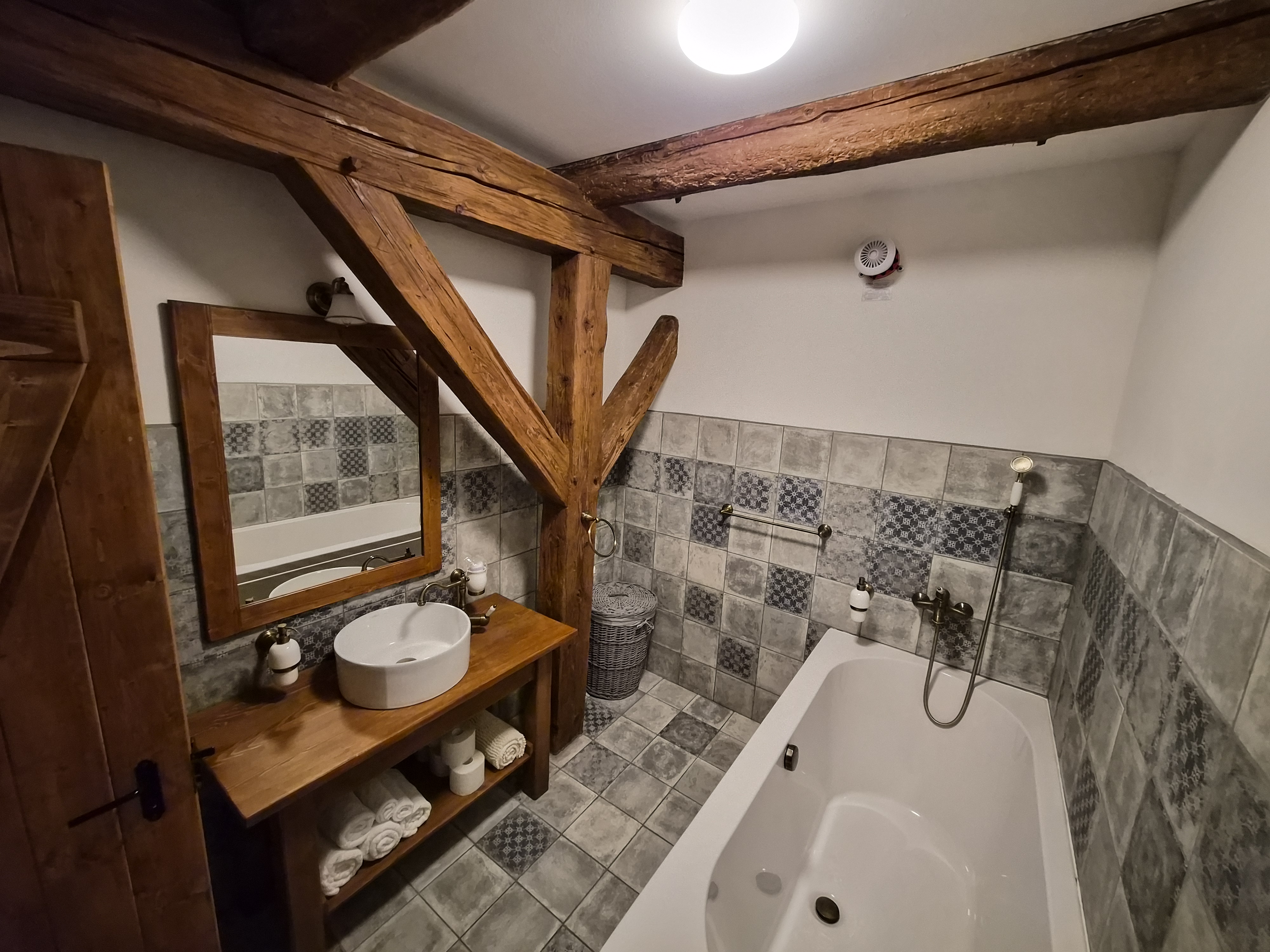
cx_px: 635
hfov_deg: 106.2
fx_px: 477
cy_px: 476
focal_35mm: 13
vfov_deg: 89.9
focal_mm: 1.7
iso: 640
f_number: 2.2
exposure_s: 1/50
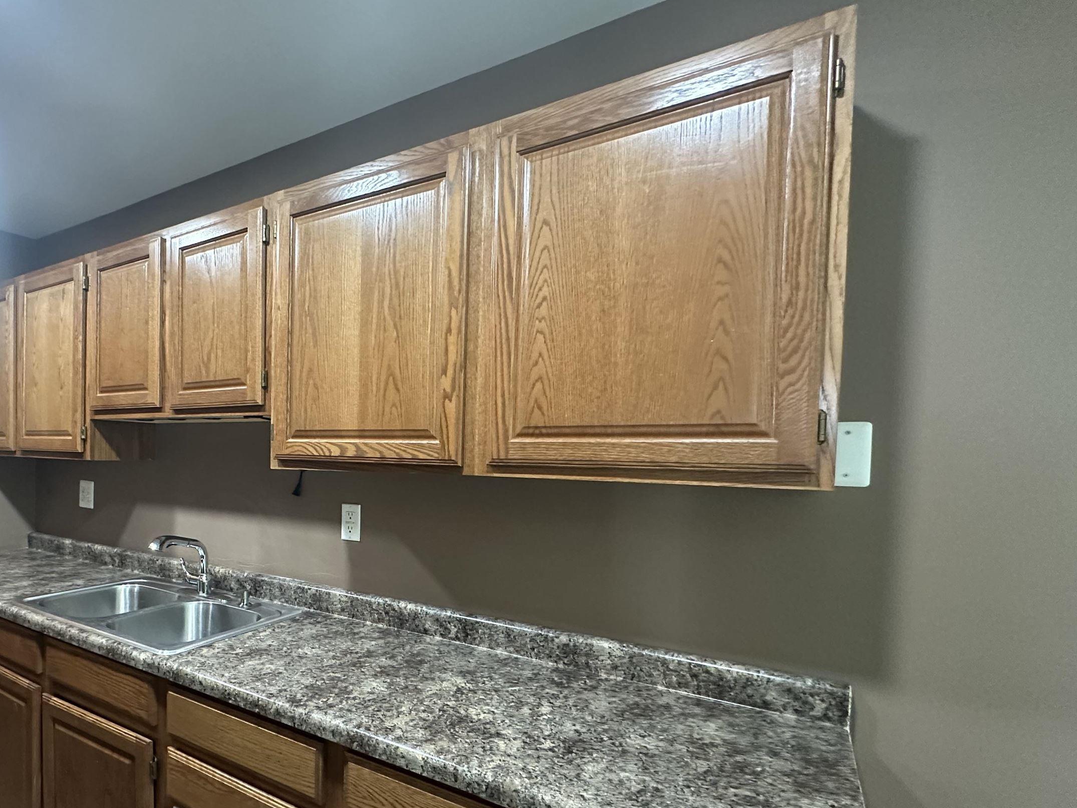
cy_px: 473
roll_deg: -1.2
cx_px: 329
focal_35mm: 20
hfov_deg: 78.1
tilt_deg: -0.9
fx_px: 622
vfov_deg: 65.5
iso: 500
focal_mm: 2.22
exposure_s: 1/60
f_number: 2.2
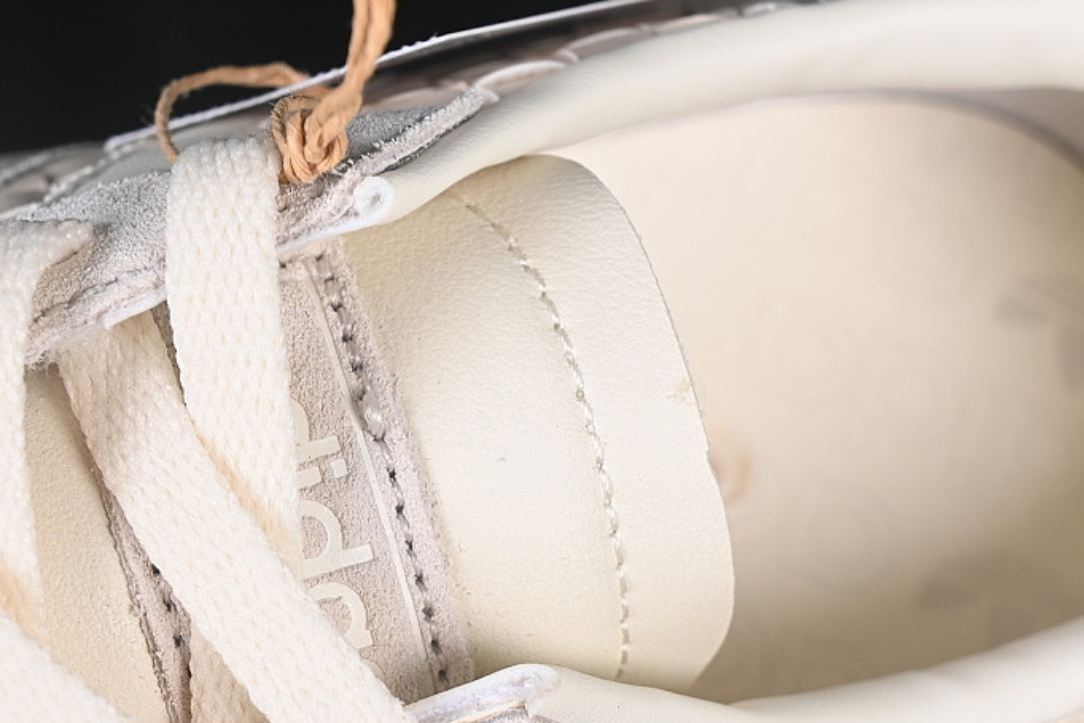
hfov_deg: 17.2
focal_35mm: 119
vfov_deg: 11.5
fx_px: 3583
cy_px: 471
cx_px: 395
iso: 160
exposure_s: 1/80
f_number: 7.1
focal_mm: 50
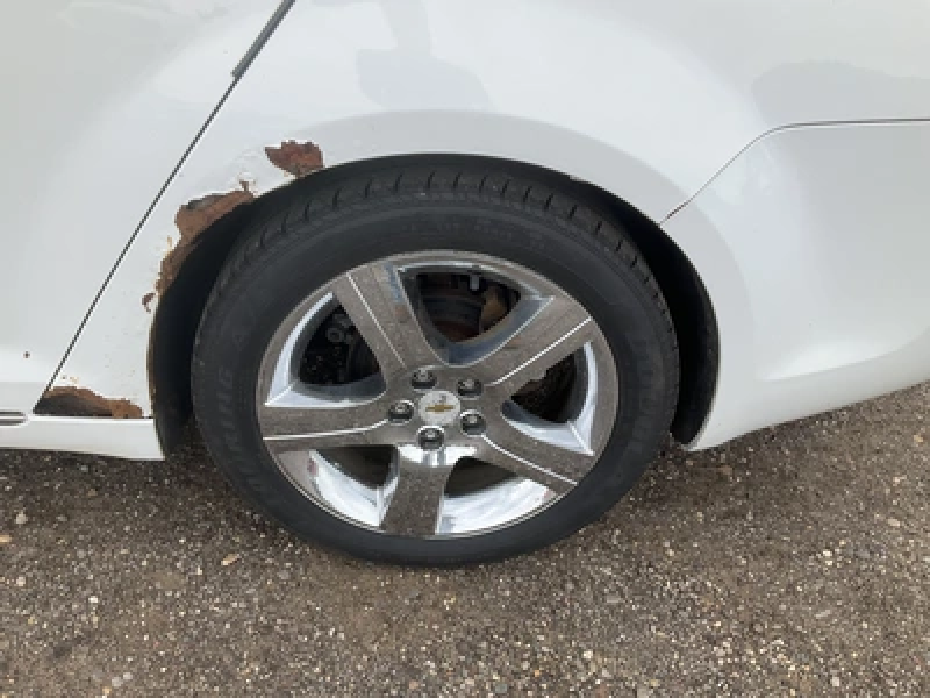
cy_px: 349
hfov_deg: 61.7
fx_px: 779
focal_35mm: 29
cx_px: 465
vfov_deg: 48.2
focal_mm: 3
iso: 25
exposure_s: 1/642
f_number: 1.8
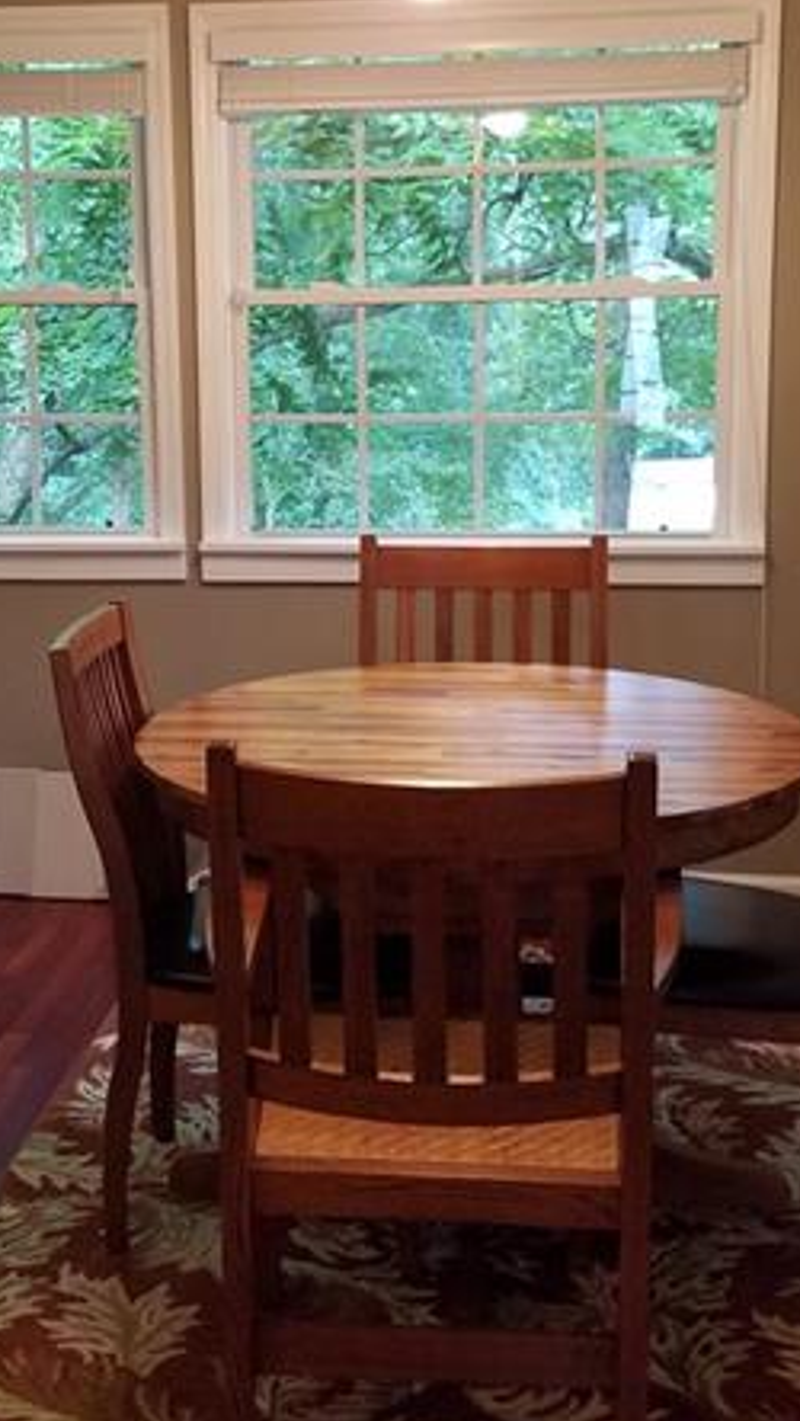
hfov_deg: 24.4
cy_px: 611
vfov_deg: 42.0
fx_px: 1846
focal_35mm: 49
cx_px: 390
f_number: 1.7
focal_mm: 4.2
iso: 200
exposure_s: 1/60
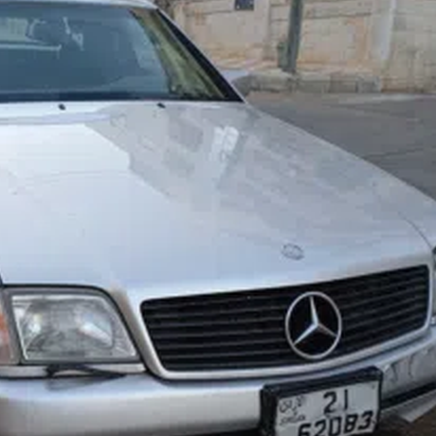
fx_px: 684
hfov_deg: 35.0
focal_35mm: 48
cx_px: 140
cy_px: 345
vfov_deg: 34.3
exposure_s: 1/60
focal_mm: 4.27
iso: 134
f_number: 1.8
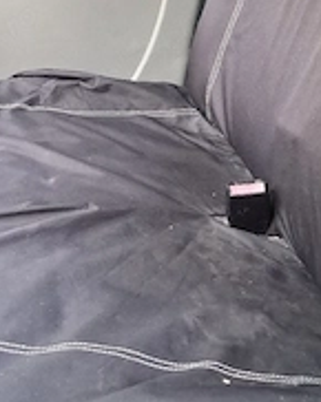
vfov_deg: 31.8
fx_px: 691
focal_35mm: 58
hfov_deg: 26.1
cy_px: 86
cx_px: 182
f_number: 1.8
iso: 400
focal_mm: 4
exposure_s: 1/50
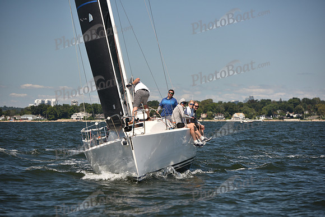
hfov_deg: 14.2
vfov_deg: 9.5
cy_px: 108
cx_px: 162
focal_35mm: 145
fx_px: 1309
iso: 250
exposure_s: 1/1250
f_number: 4
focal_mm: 145
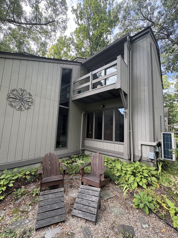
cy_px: 119
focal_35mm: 14
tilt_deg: +7.1
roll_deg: -2.6
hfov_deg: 85.7
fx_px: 96
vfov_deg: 102.1
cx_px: 89
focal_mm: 2.22
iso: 64
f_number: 2.2
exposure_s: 1/136
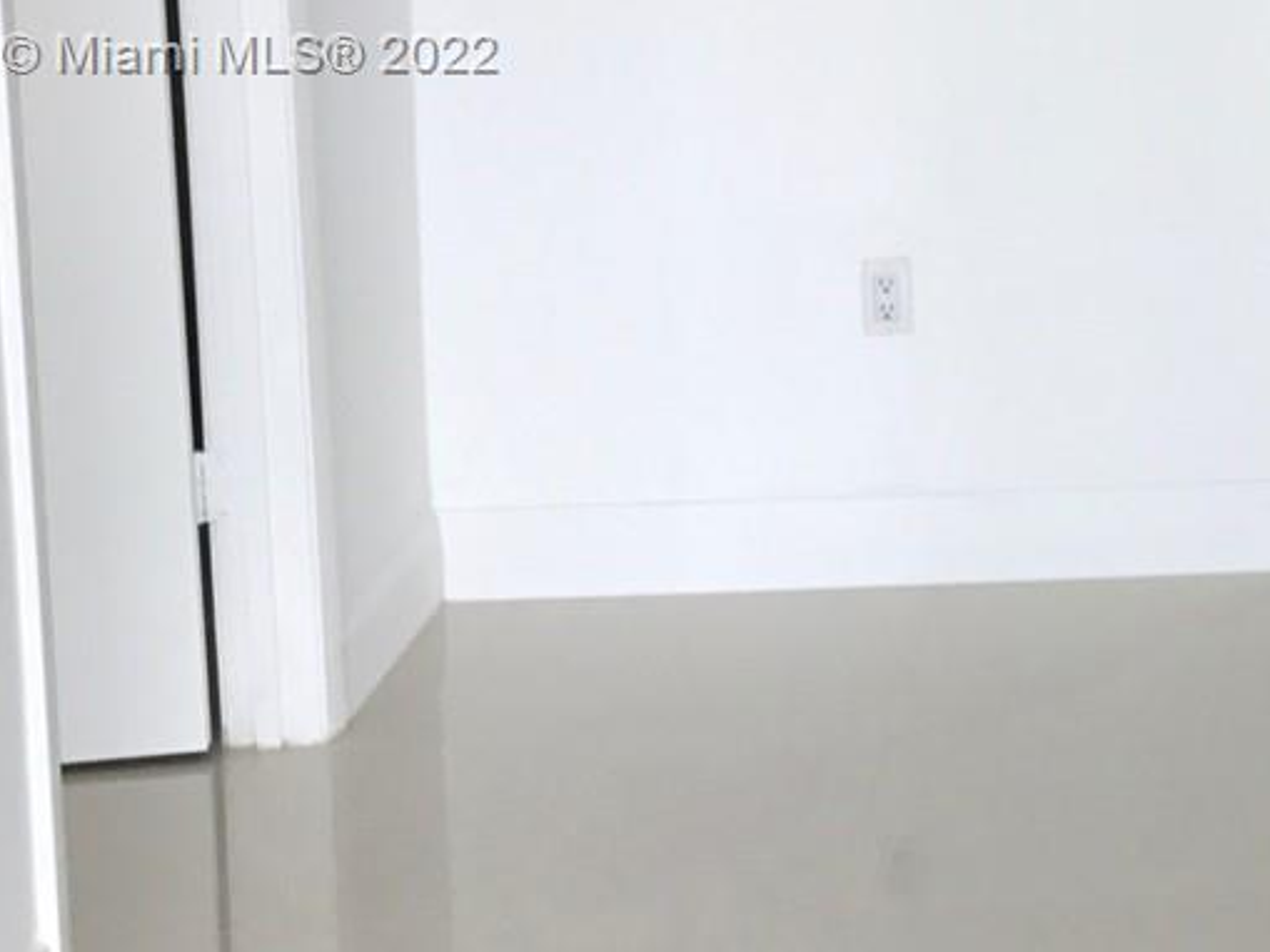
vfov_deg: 16.5
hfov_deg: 20.2
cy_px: 57
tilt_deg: -7.9
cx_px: 1694
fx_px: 3229
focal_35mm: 88
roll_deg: -0.6
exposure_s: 1/60
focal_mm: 3.99
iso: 25
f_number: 1.8
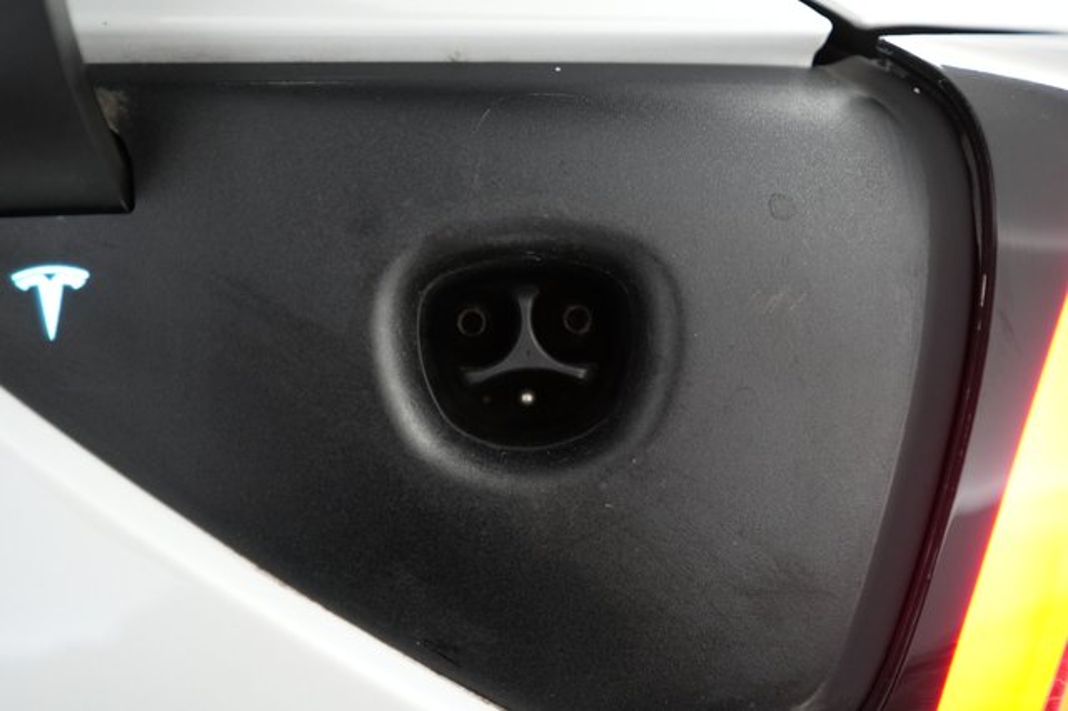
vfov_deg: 46.4
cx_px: 534
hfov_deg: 65.5
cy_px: 356
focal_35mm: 28
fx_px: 830
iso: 2000
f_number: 2.8
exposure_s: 1/60
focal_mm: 28
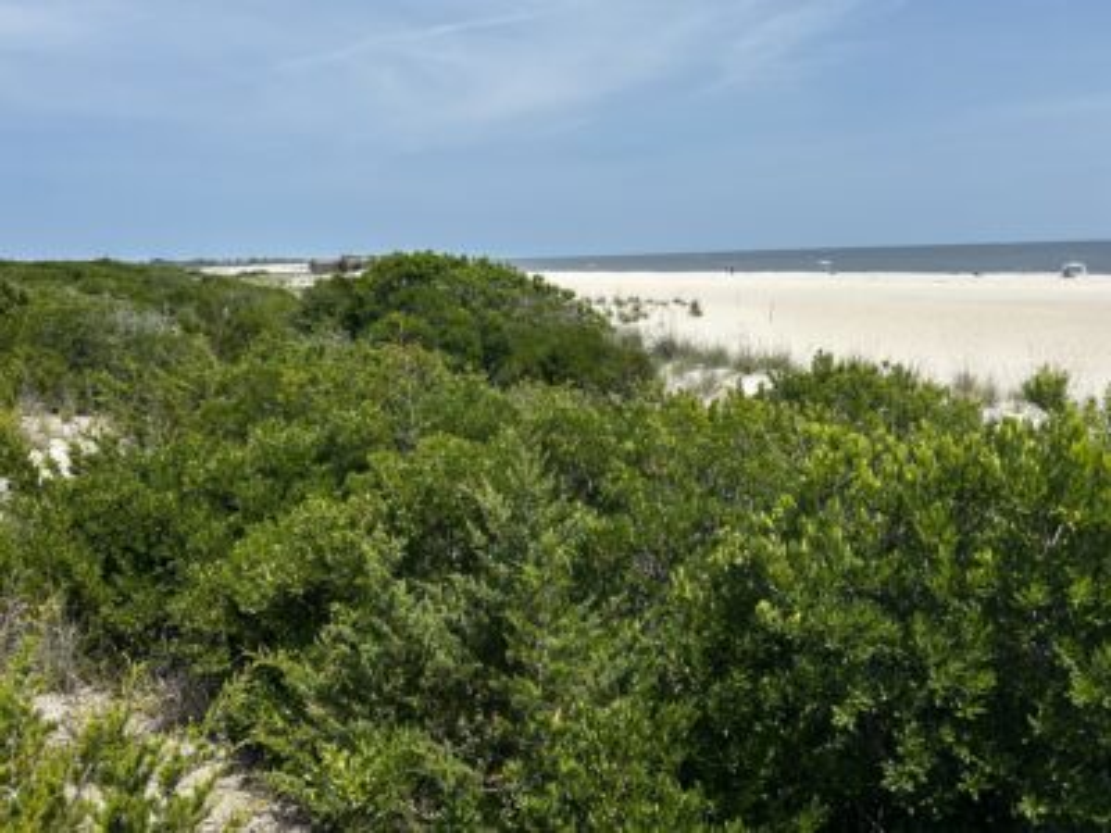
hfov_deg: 67.3
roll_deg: +1.8
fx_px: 834
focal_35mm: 26
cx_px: 556
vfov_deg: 53.1
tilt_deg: -11.4
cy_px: 416
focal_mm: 5.7
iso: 50
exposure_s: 1/4444
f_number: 1.5
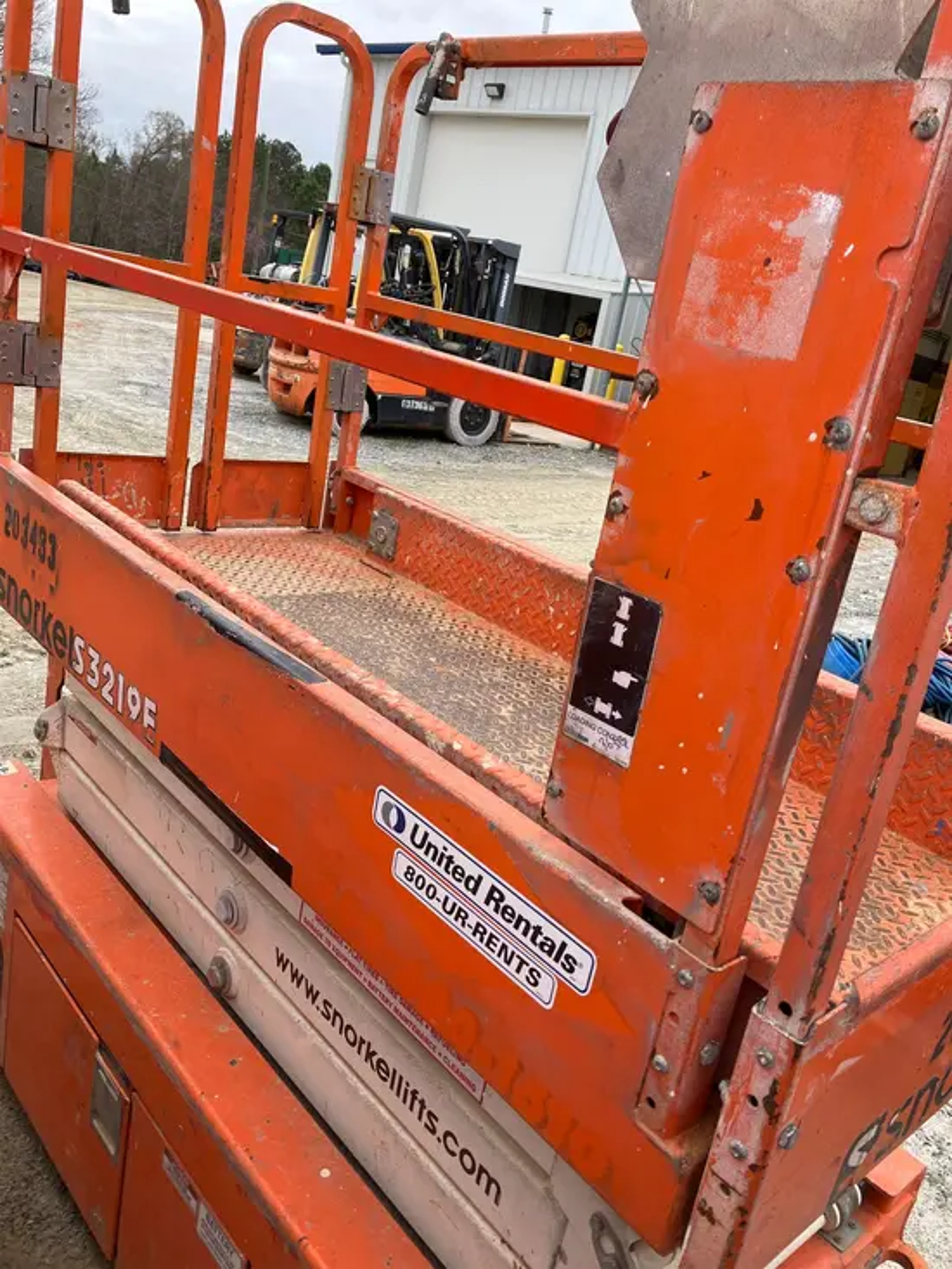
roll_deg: -11.4
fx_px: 1026
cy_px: 634
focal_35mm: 28
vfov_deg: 63.4
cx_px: 476
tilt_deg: -15.9
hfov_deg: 49.8
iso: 25
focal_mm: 3.99
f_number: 1.8
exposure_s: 1/172
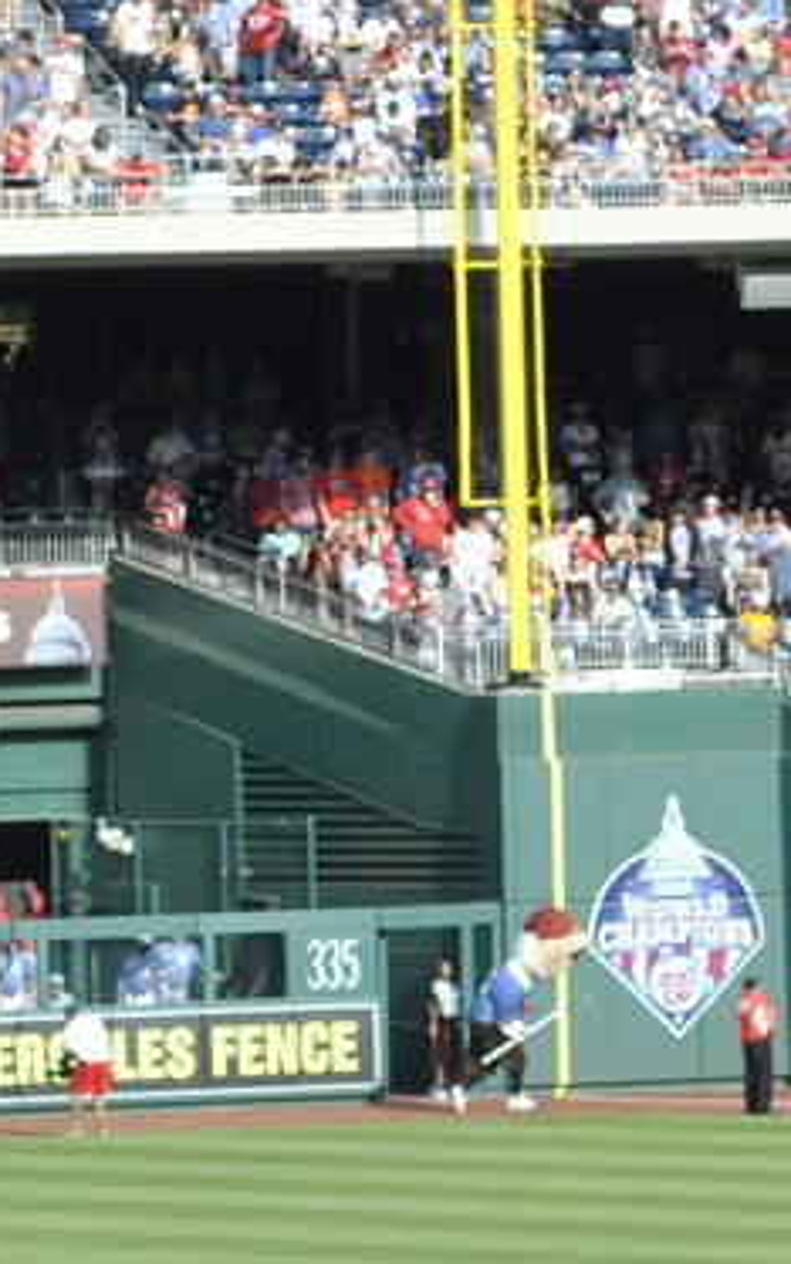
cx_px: -17
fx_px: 12414
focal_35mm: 360
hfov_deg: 3.6
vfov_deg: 5.8
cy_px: 722
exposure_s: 1/250
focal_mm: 55
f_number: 5.6
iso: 100
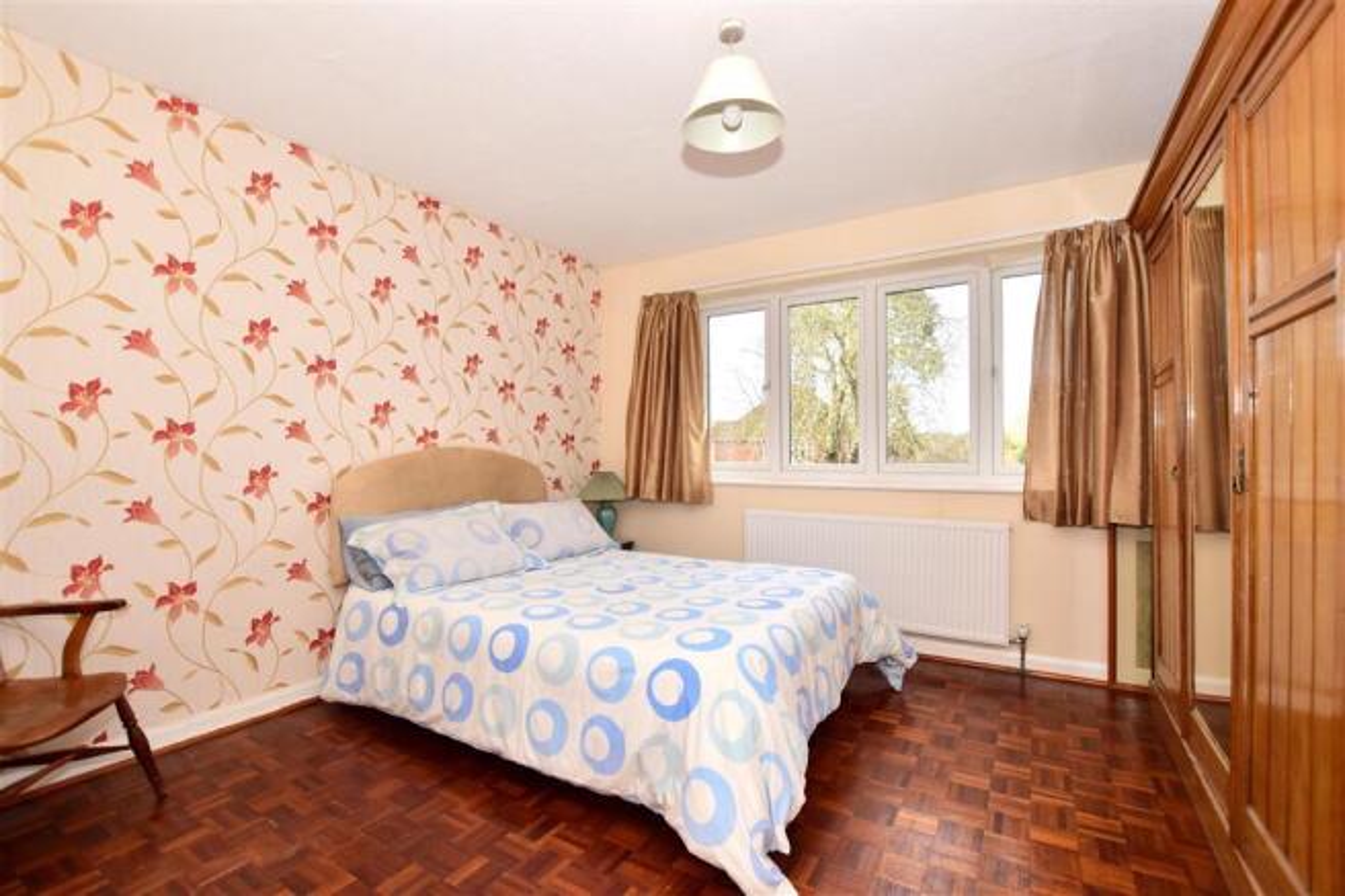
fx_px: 560
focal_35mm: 15
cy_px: 448
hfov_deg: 100.4
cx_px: 672
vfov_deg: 77.3
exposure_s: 1/200
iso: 400
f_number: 7.1
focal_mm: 10
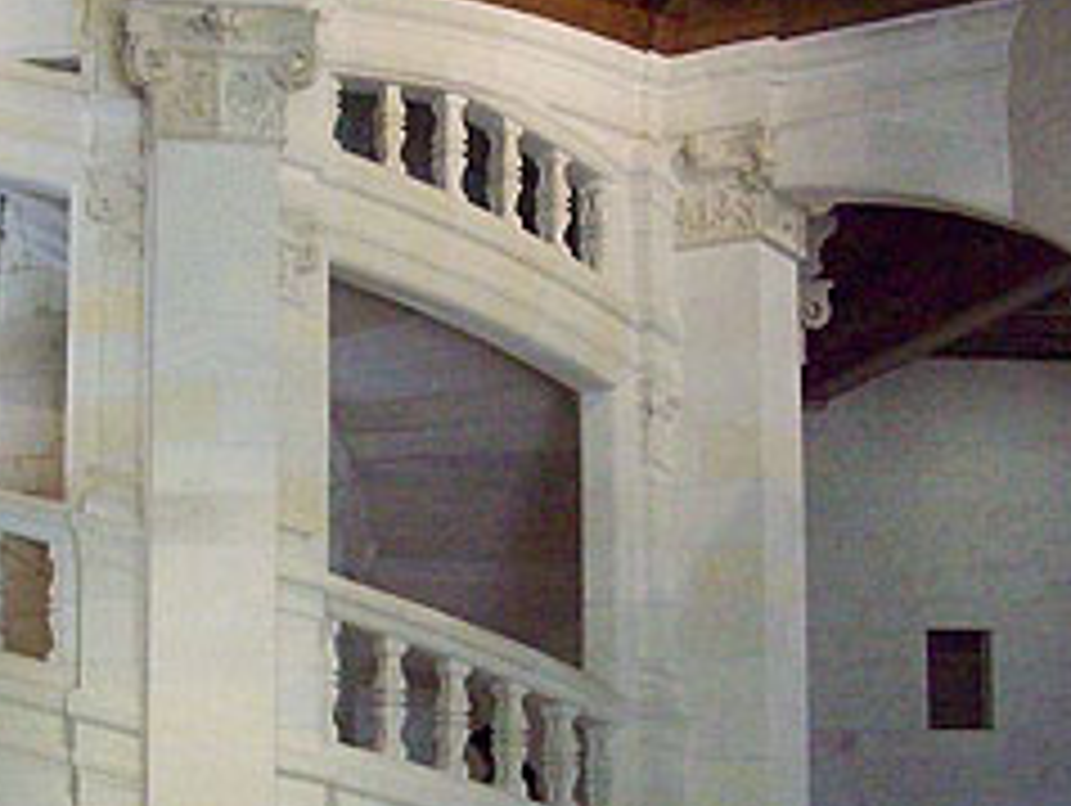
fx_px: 2106
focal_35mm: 68
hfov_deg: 27.8
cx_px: 184
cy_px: 518
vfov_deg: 21.6
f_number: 2.7
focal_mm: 6
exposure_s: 1/65
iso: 800
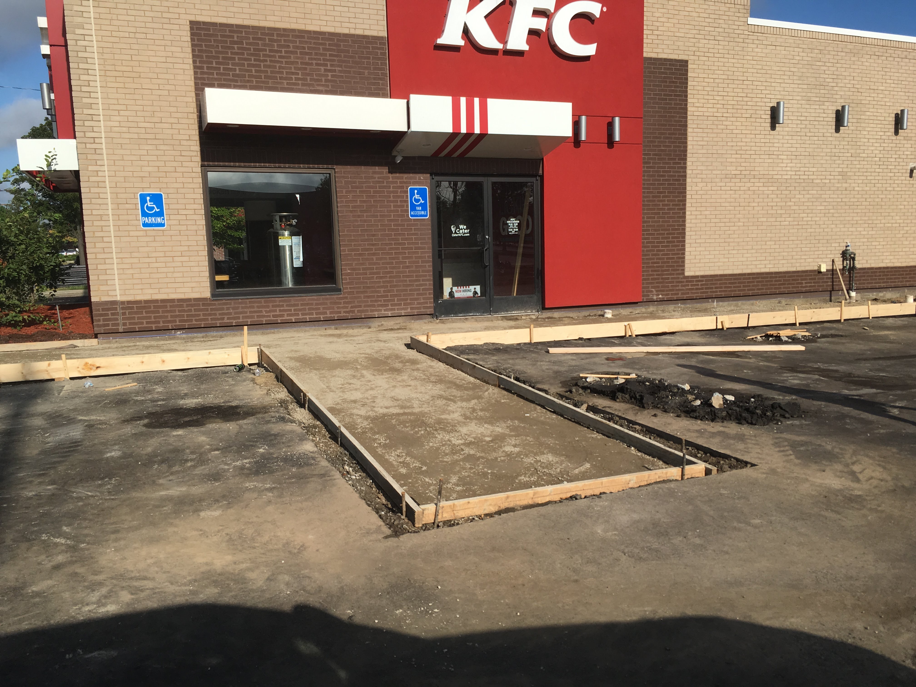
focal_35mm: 29
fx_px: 767
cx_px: 458
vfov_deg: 48.2
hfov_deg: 61.7
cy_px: 344
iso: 25
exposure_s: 1/2079
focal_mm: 4.15
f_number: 2.2
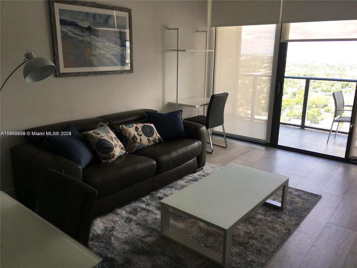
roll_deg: +0.5
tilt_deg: -15.2
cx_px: 178
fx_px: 299
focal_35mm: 29
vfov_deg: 48.2
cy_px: 134
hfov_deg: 61.7
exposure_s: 1/60
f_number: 2.2
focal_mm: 4.15
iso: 25
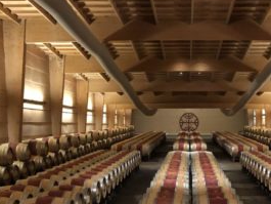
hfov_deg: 34.6
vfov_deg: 25.6
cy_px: 191
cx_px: 178
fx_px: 431
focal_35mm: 55
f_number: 1.8
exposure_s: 1/4
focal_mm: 3.99
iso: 100
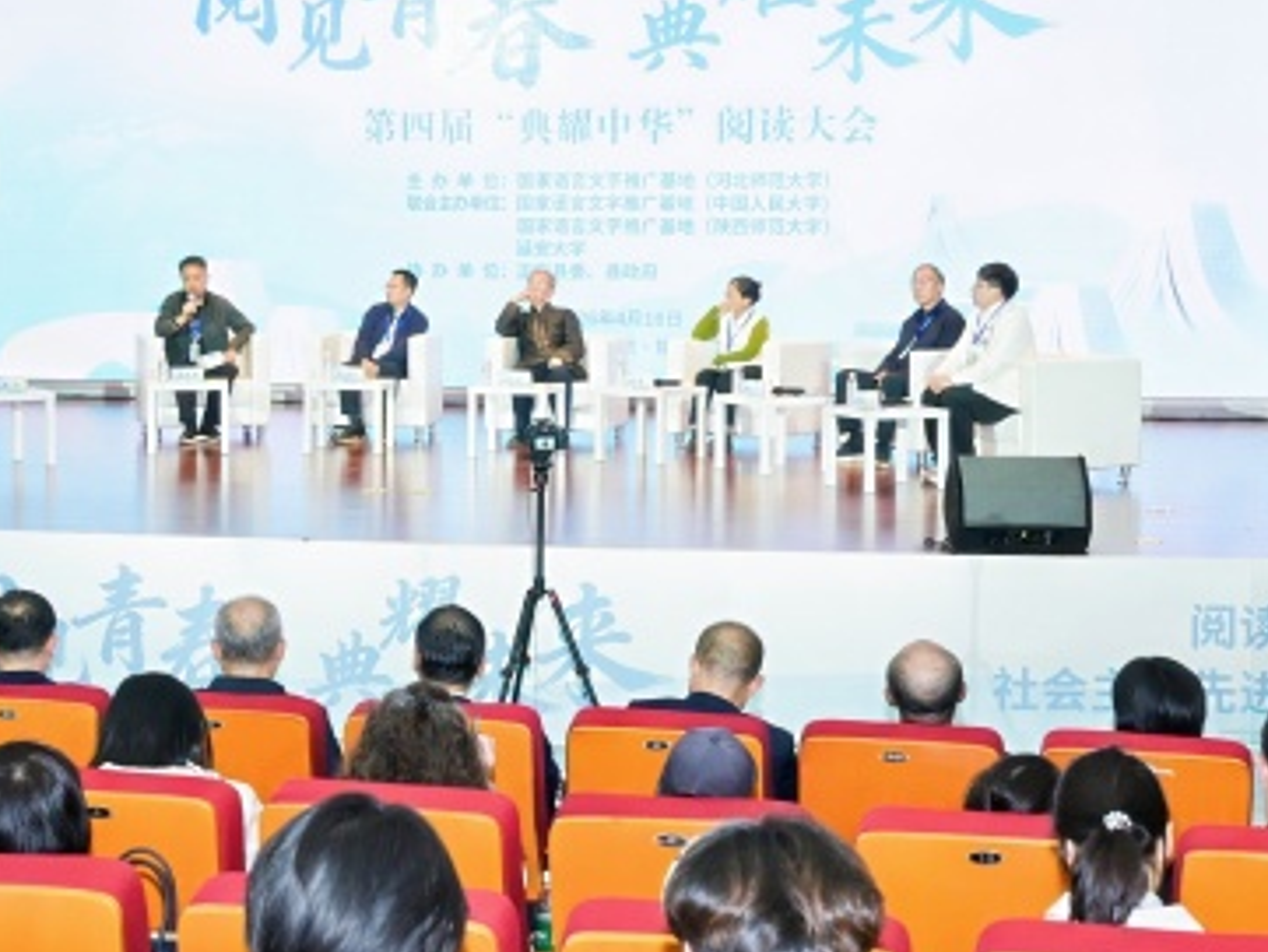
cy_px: 360
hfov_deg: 28.1
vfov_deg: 21.3
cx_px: 573
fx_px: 2528
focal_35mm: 69
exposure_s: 1/100
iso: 640
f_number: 4
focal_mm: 24
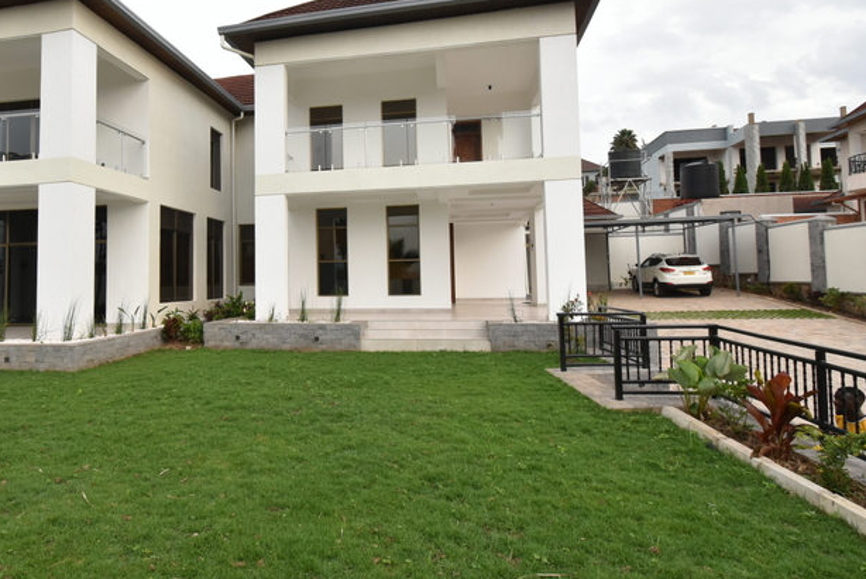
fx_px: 505
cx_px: 341
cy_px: 251
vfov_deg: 59.3
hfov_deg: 80.1
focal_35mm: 21
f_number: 8
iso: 800
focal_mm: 10
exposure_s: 1/350
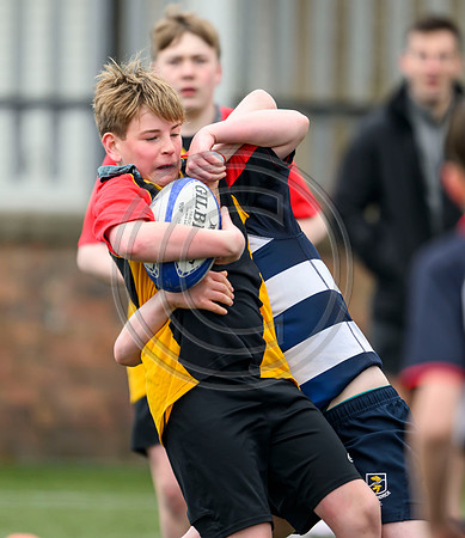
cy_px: 305
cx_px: 266
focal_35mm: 867
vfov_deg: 2.2
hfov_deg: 1.9
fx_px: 14241
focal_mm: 560
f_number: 4
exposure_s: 1/1250
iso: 500
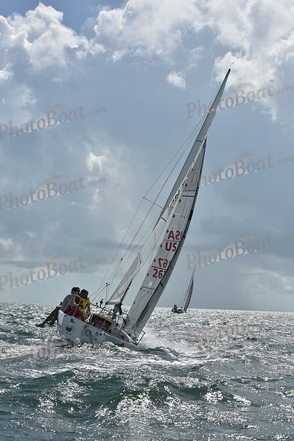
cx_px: 146
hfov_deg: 16.9
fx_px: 992
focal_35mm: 81
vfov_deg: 25.1
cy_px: 221
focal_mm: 80
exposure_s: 1/1600
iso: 250
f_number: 10
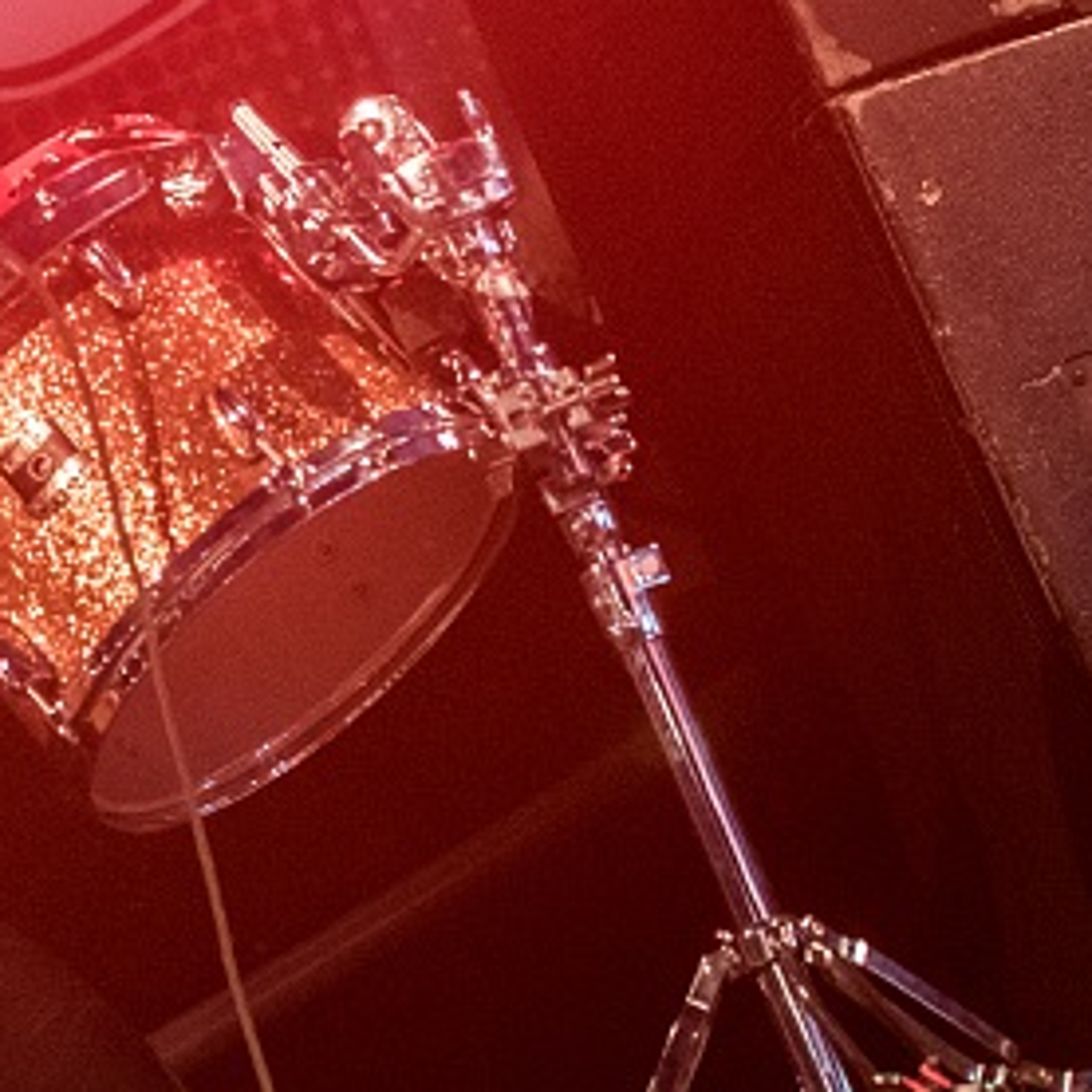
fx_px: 8280
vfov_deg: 7.5
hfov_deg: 7.5
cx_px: -193
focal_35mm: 232
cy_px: 528
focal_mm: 70
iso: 3200
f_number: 2.8
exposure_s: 1/100
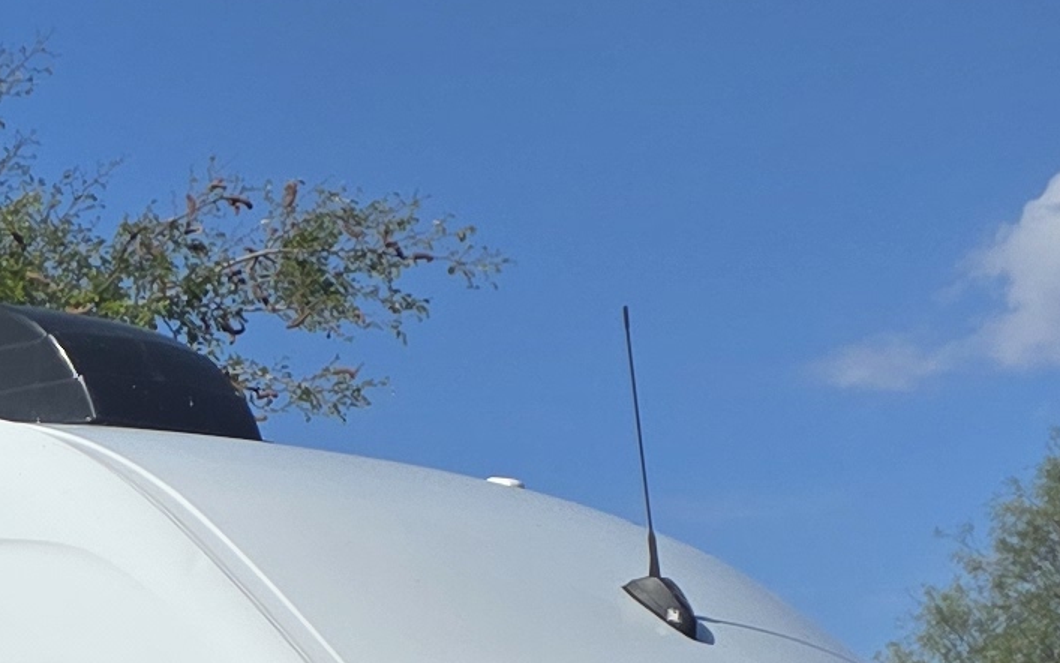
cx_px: -825
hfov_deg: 13.6
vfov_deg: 9.0
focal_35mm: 138
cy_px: 1293
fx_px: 3987
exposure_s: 1/7944
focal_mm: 6.3
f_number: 1.7
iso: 80
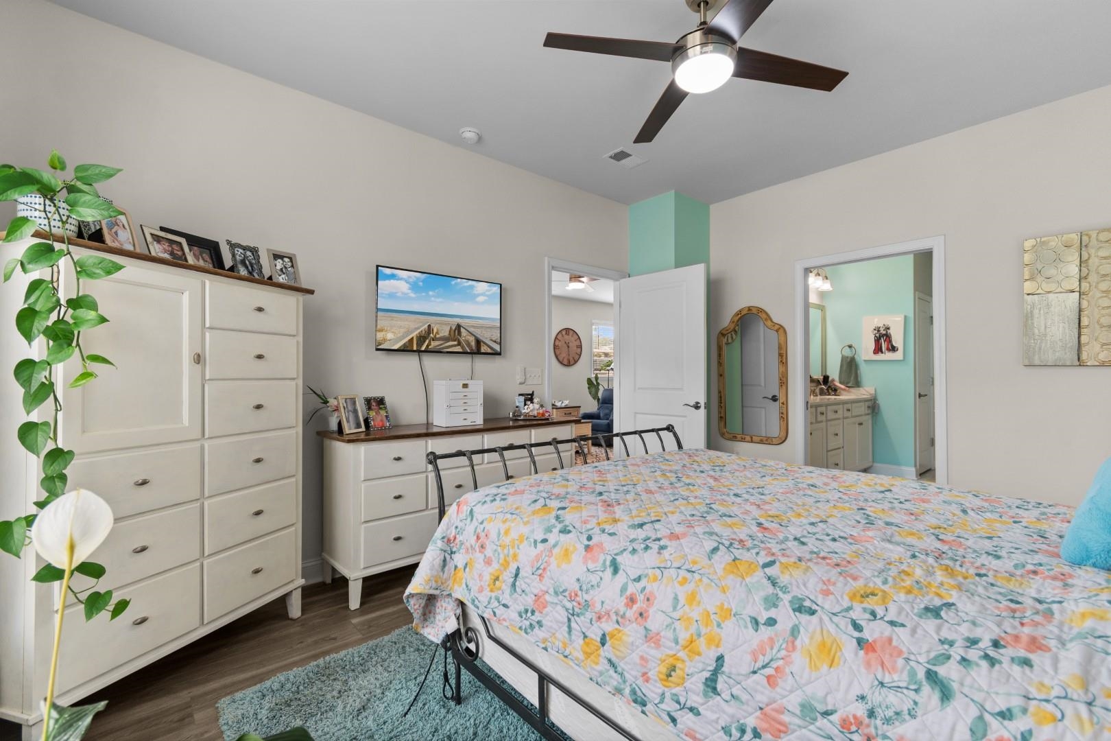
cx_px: 556
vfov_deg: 77.3
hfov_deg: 100.4
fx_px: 463
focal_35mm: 15
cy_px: 370
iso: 100
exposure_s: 1/13
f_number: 4.5
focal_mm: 10
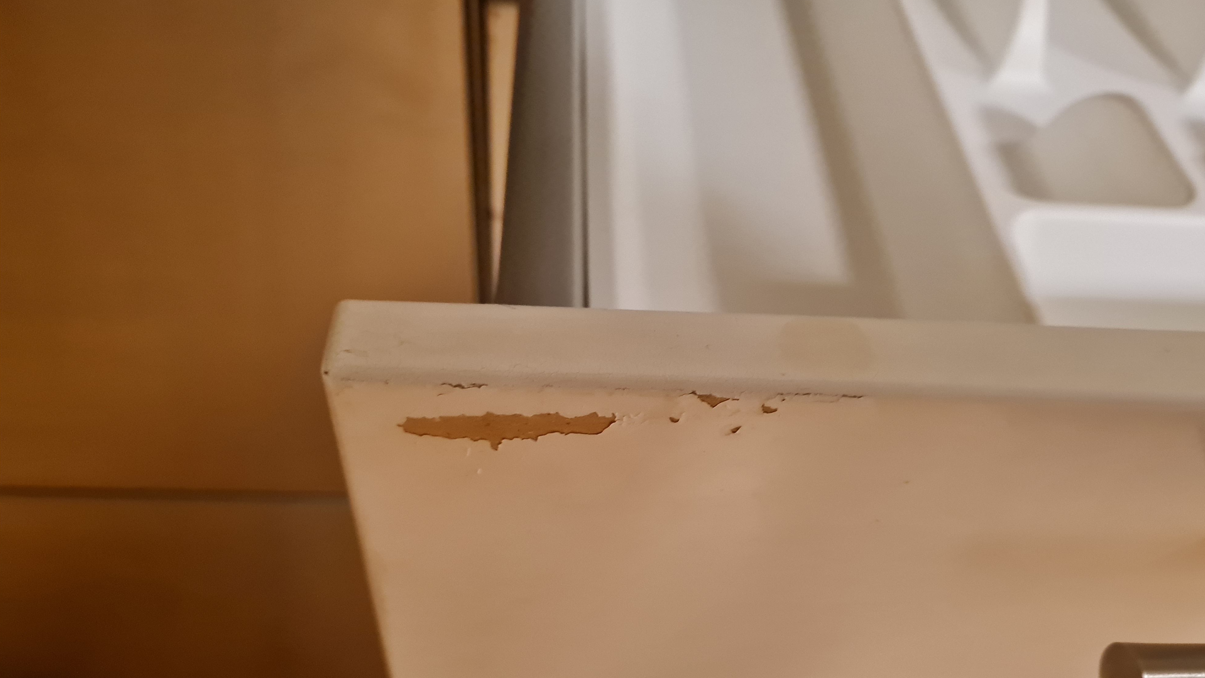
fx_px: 927
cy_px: 409
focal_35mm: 29
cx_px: 614
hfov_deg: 66.1
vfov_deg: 40.0
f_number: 1.8
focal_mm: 5.4
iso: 800
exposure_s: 1/50
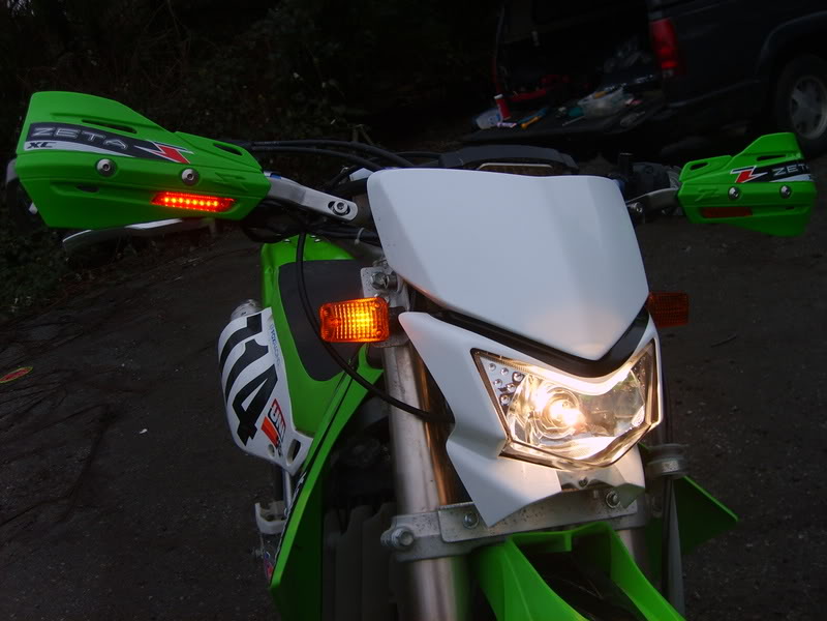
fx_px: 836
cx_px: 414
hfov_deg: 52.6
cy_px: 310
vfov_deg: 40.7
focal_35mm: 35
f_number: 2.8
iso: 50
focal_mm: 5.8
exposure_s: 1/125
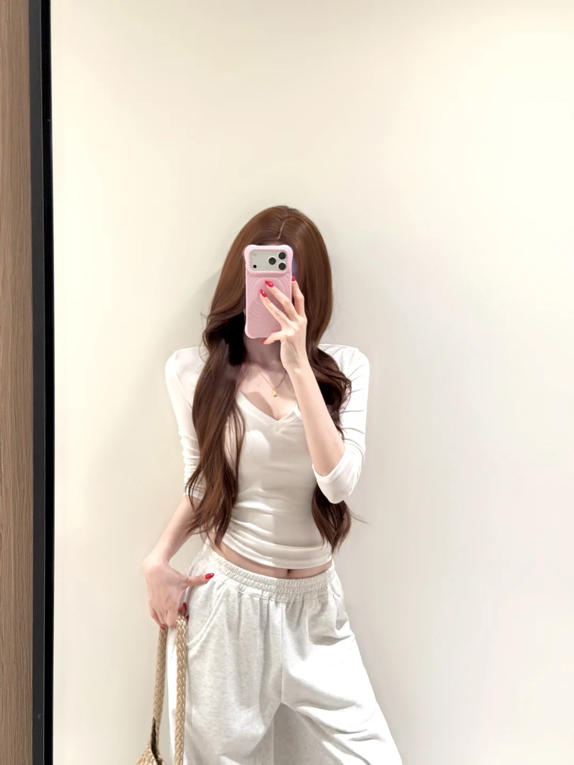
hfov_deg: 30.3
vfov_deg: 39.7
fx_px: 1061
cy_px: 382
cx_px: 287
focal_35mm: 48
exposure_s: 1/33
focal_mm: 6.76
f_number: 1.78
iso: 250
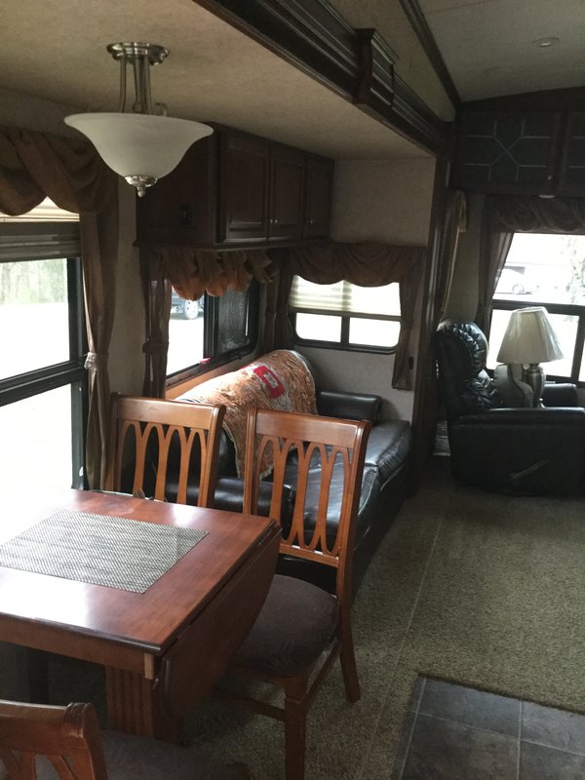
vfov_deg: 58.4
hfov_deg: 45.4
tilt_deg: -9.9
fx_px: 699
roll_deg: -3.8
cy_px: 390
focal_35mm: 31
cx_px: 292
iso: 160
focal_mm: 3.3
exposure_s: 1/30
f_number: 2.4
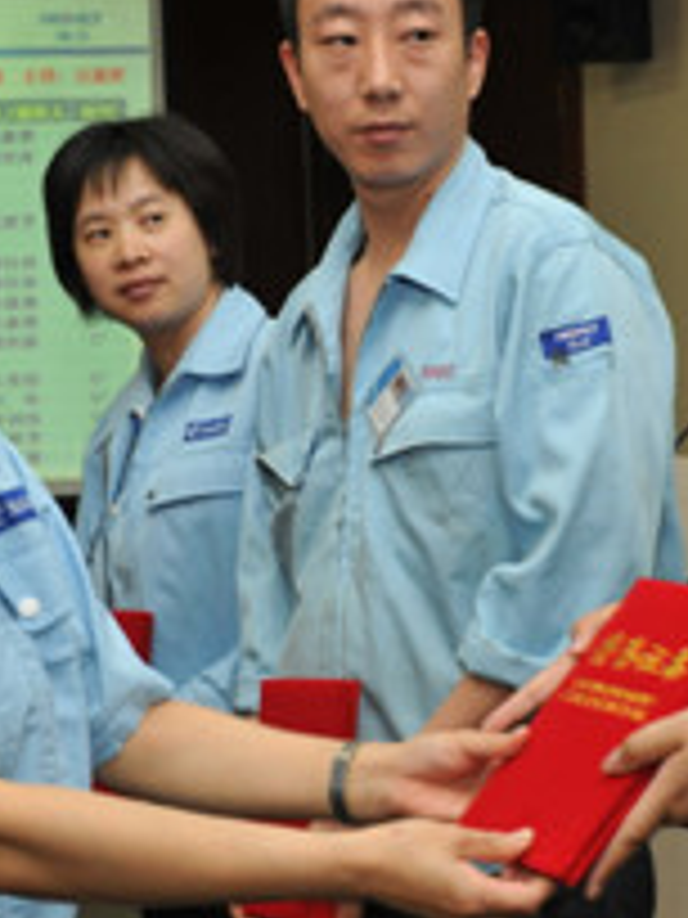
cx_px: 468
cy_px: 526
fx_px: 2173
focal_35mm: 82
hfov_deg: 17.9
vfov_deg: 23.8
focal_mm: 29
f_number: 5.6
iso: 800
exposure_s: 1/40
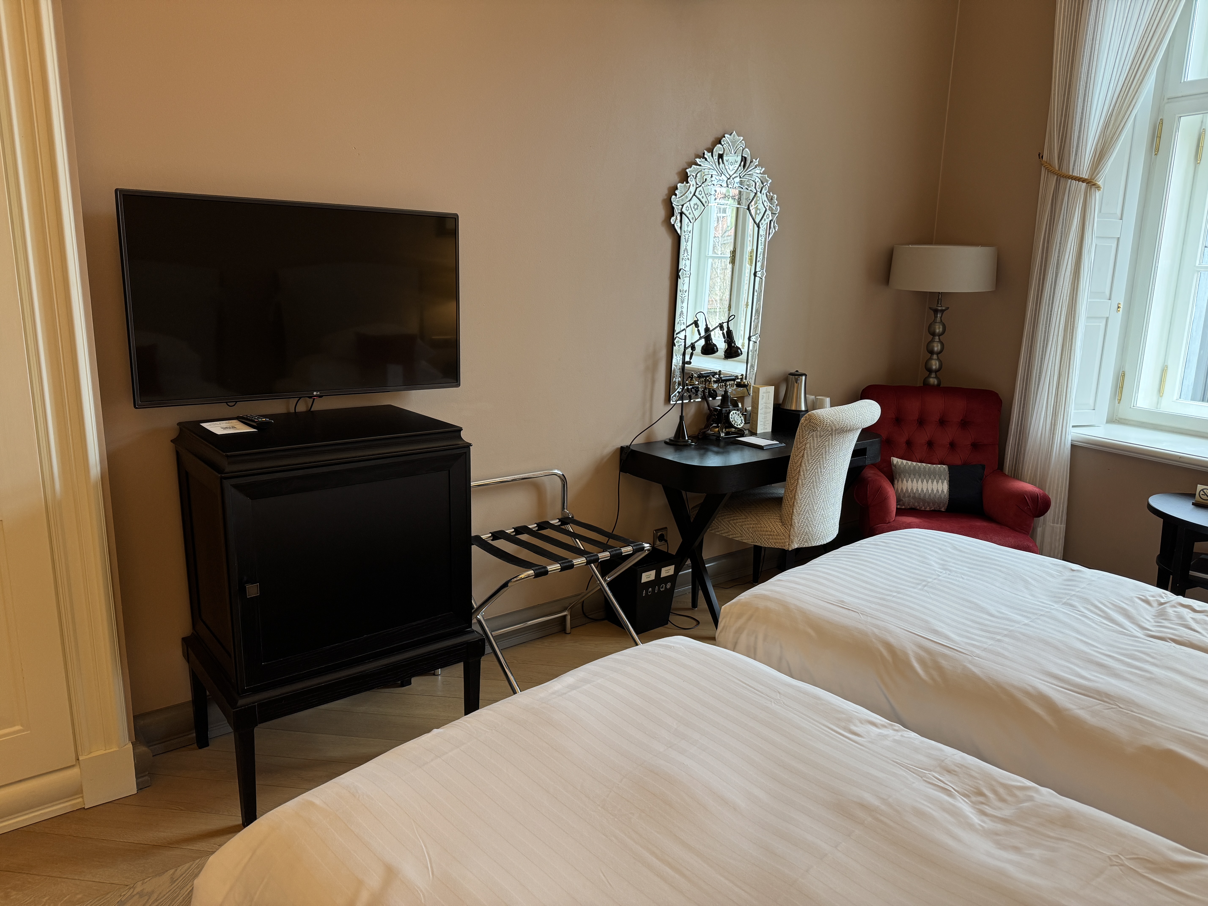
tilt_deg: -12.4
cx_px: 604
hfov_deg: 71.6
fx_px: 838
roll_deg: -1.2
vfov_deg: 56.8
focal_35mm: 24
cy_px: 453
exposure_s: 1/50
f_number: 1.78
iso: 125
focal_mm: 6.76
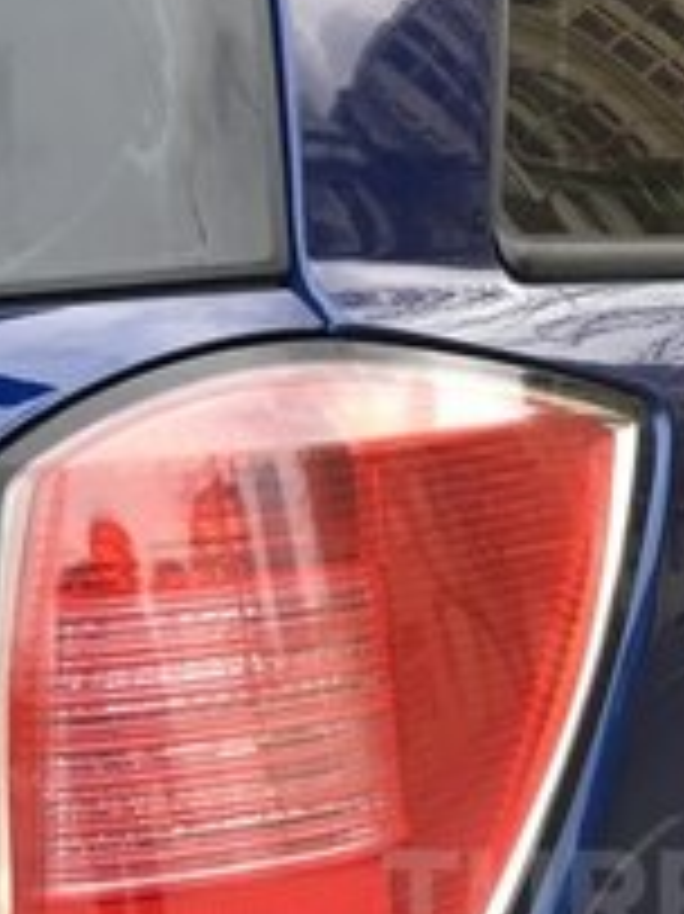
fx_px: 1873
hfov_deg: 19.9
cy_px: 900
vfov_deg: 26.1
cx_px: 729
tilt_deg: -19.1
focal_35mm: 71
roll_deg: +2.0
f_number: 2.2
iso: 64
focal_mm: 4.15
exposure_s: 1/33
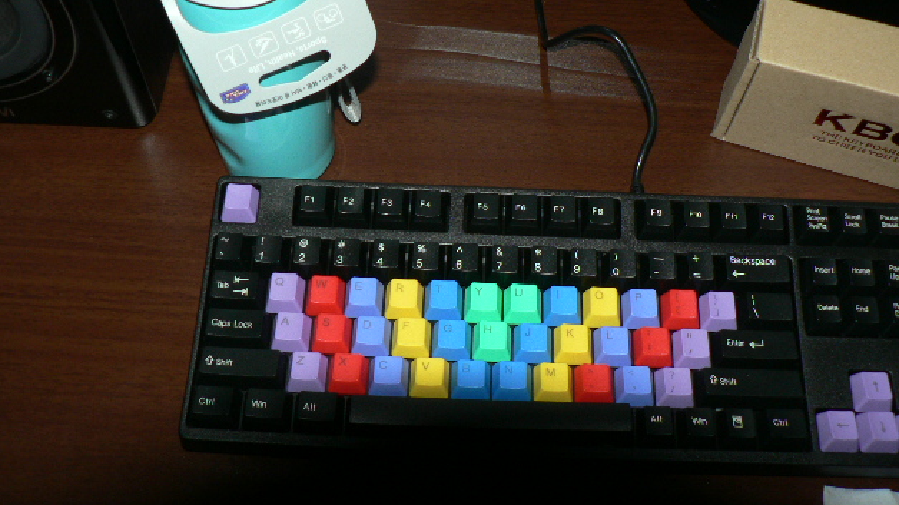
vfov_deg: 29.5
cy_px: 166
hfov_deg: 50.5
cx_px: 447
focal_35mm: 40
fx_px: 953
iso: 100
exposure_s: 1/50
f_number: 2.8
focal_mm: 6
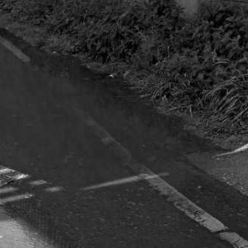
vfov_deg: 20.2
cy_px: 194
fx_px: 689
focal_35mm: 85
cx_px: 74
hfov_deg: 20.3
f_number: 10
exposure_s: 1/80
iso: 200
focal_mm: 20
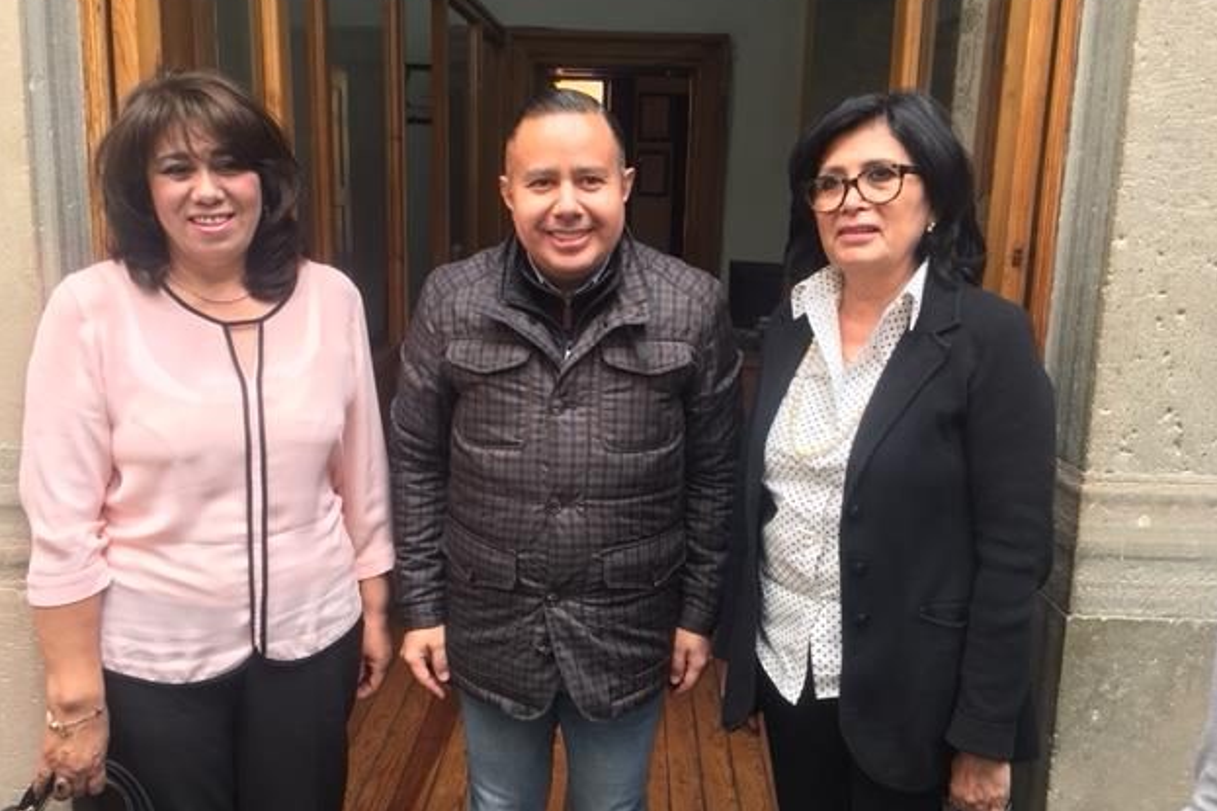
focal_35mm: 31
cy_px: 408
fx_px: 1048
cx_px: 608
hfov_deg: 60.3
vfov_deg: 42.3
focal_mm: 4.15
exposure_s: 1/60
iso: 25
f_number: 2.2
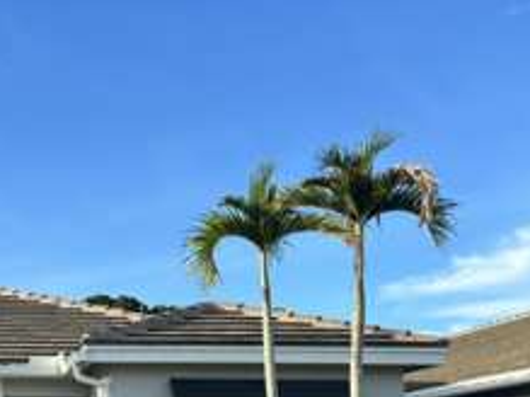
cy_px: 372
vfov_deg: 24.7
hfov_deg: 31.2
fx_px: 872
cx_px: -7
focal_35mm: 57
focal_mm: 5.96
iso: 50
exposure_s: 1/1007
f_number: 1.6
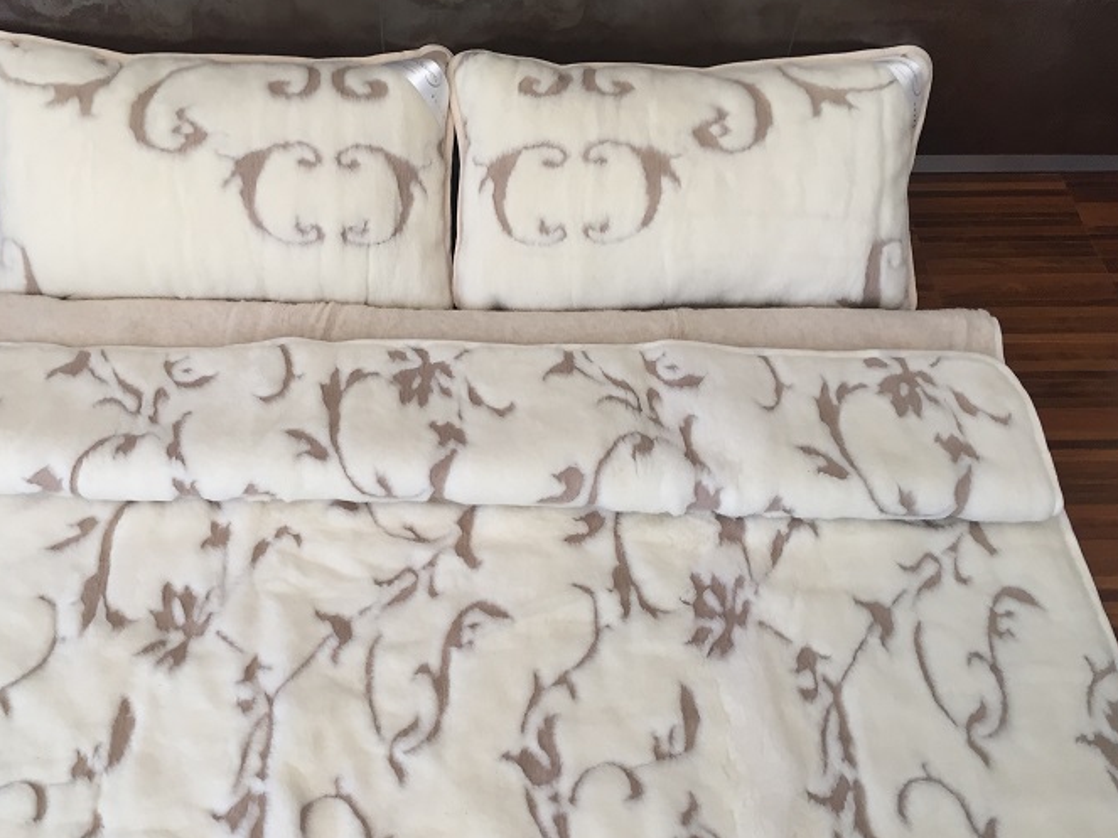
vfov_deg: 40.6
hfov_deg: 52.4
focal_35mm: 35
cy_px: 470
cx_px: 469
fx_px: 1130
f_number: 2.2
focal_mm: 4.15
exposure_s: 1/33
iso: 32
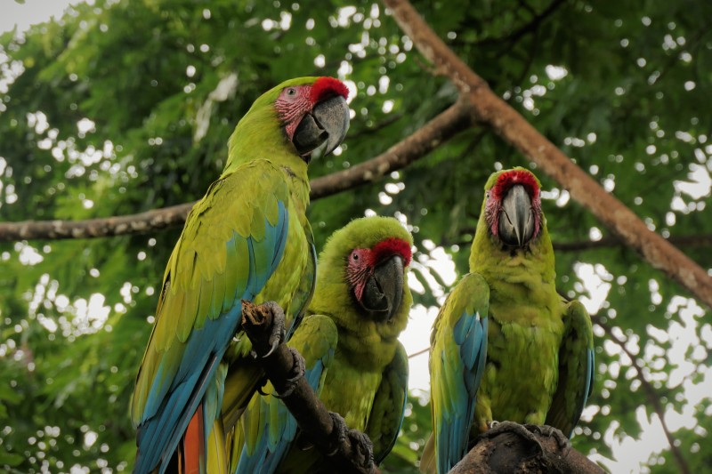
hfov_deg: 12.0
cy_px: 237
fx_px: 3401
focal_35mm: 172
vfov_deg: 8.0
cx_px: 356
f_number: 5.9
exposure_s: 1/100
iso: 200
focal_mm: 62.9
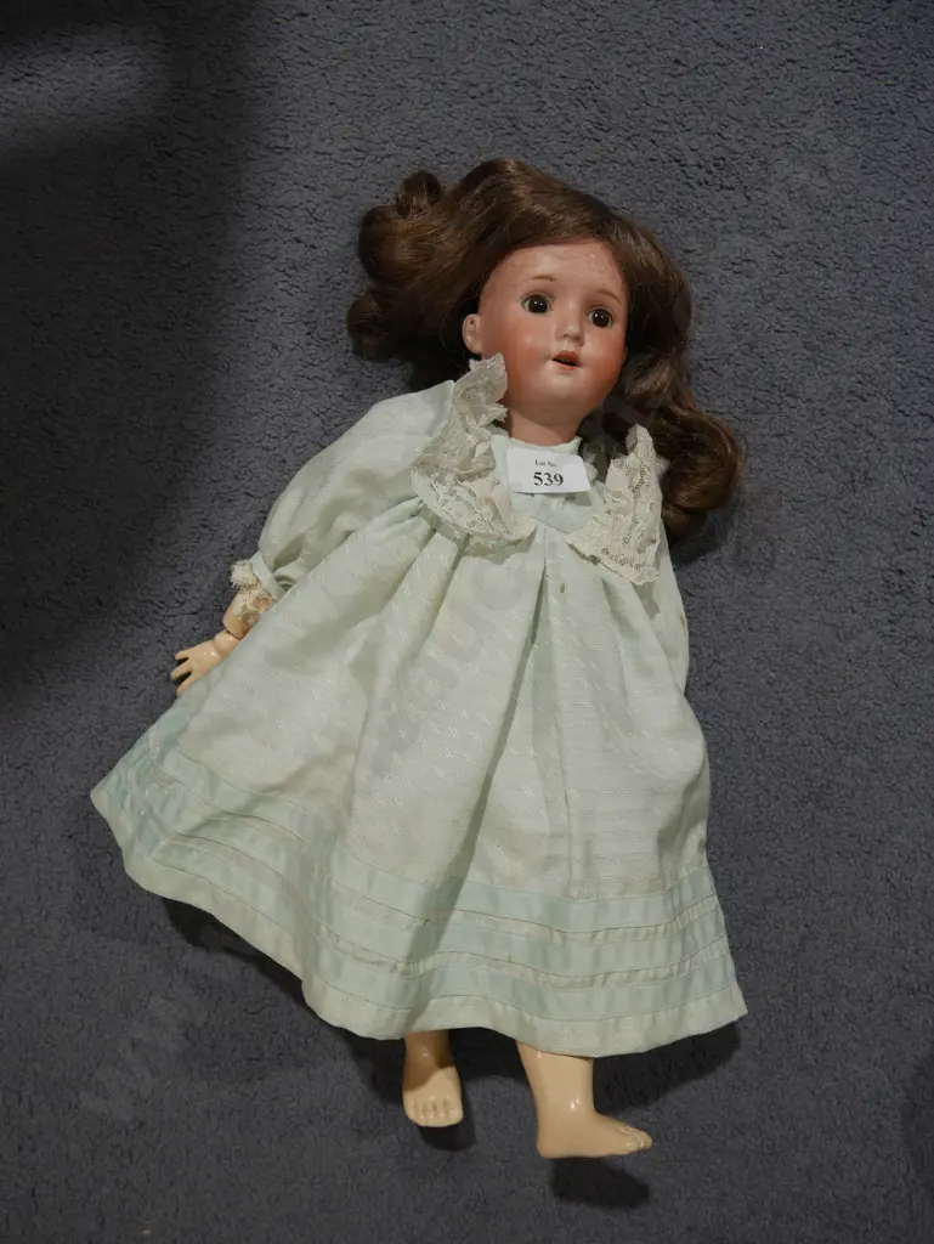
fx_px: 1078
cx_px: 467
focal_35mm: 30
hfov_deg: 46.8
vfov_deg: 59.9
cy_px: 622
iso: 200
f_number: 4
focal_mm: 15
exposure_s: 1/60
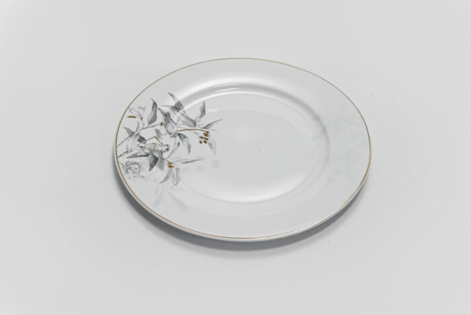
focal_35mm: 70
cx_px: 236
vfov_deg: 19.5
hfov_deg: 28.8
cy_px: 158
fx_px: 917
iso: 3200
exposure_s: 1/100
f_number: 13
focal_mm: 70
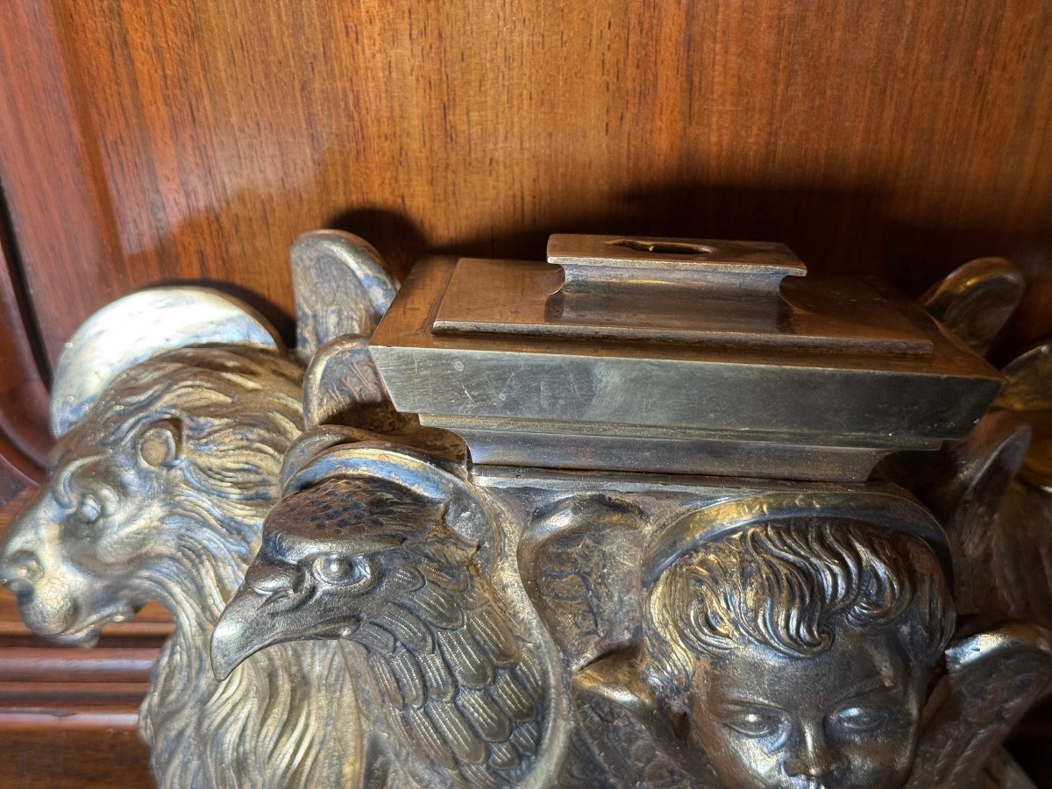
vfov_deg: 30.3
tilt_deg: -38.9
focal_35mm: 48
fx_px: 1459
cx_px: 526
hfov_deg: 39.7
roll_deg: +1.0
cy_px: 394
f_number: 1.78
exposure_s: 1/60
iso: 100
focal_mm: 6.76
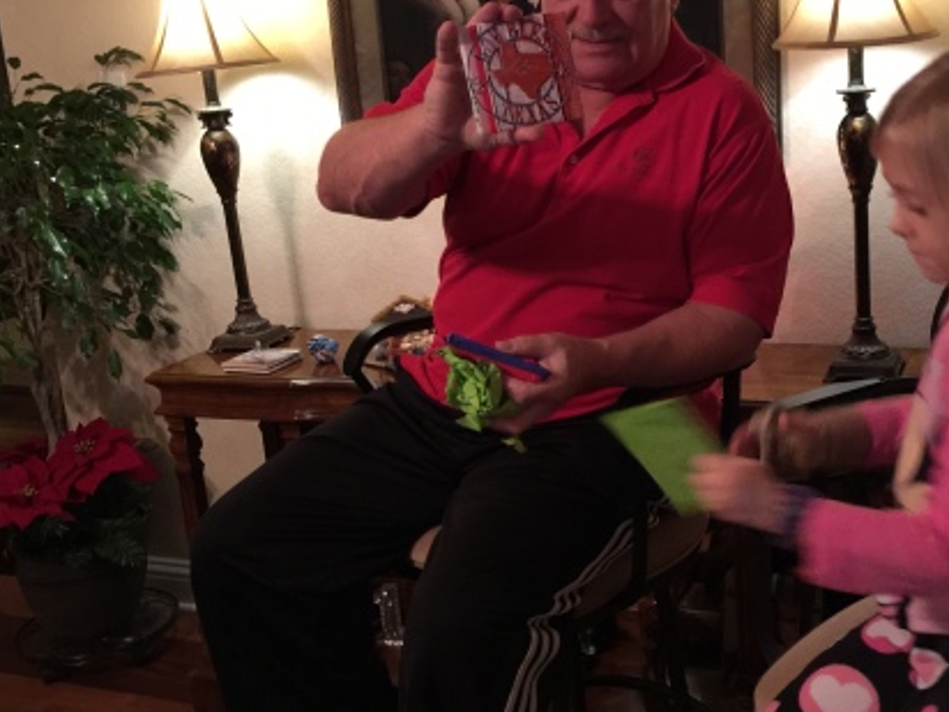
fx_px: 1234
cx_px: 677
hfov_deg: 41.2
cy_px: 300
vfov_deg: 32.1
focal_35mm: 45
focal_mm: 4.15
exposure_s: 1/4
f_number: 2.2
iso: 100
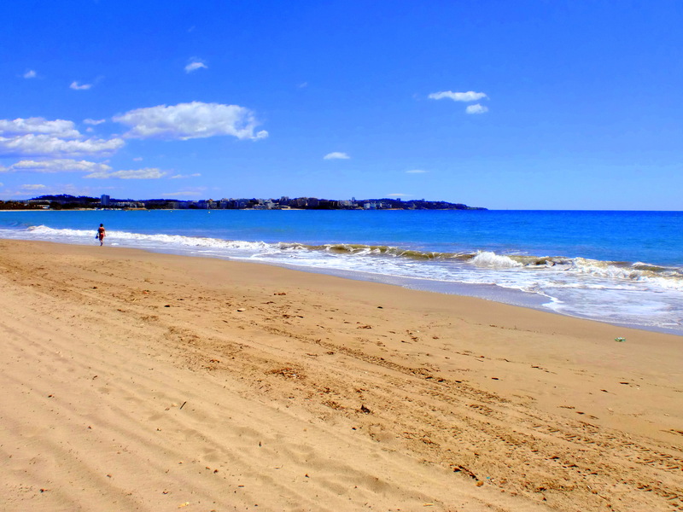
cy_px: 256
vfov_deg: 40.7
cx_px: 342
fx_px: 691
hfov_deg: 52.6
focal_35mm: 35
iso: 64
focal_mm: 6.3
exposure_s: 1/1250
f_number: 5.6
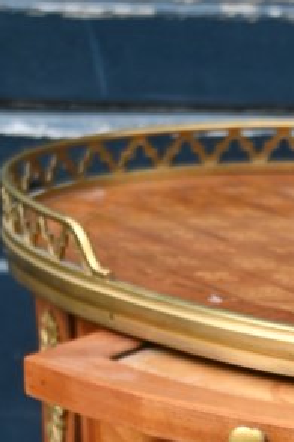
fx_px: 1962
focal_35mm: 160
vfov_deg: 11.5
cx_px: 495
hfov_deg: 8.3
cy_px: 896
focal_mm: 26
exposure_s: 1/250
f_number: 4
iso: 220
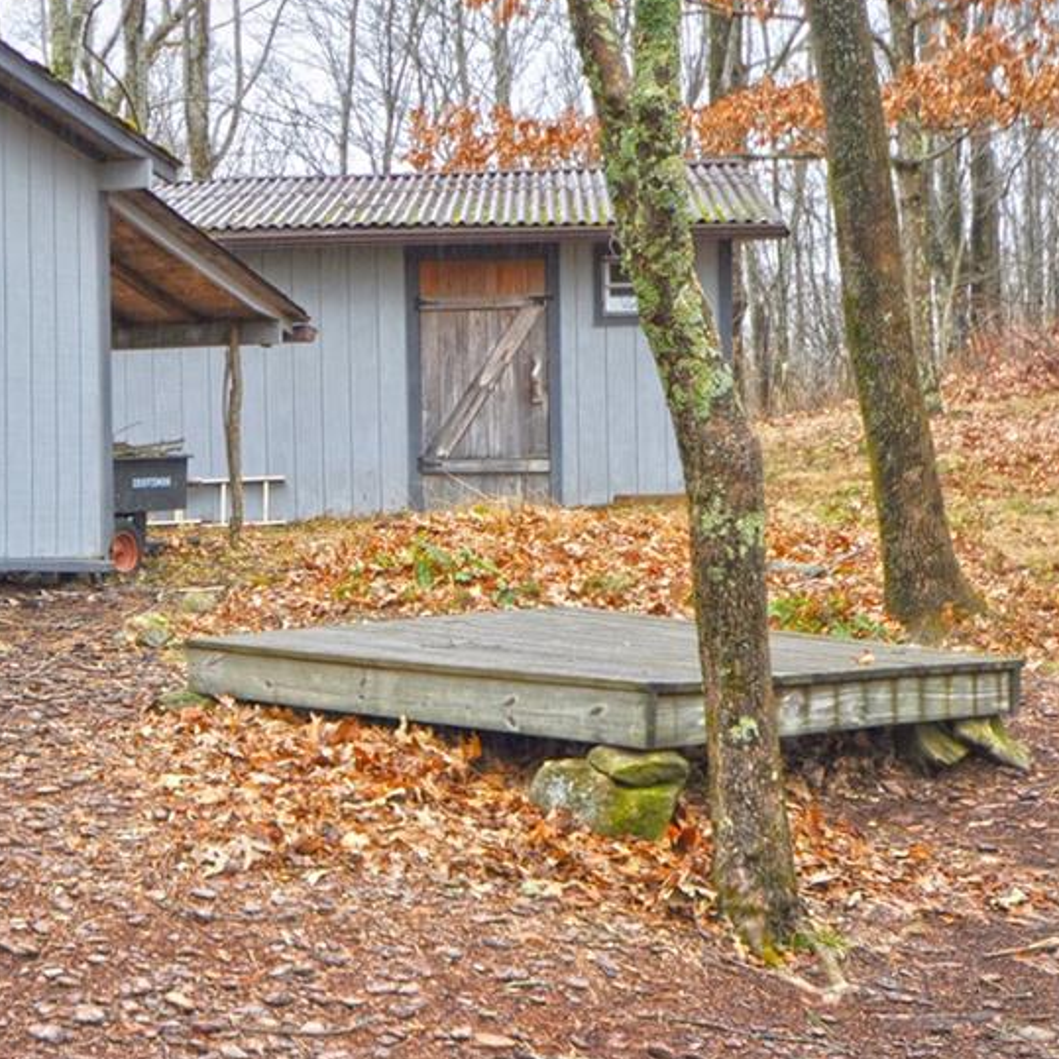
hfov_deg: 29.0
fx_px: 2007
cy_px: 449
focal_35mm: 58
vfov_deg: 29.5
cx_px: 230
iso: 400
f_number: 4.5
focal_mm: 24
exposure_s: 1/100
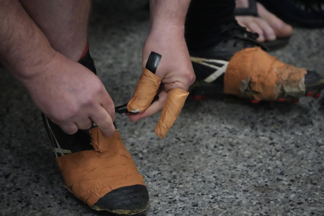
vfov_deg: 6.9
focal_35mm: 200
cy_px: 108
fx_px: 1800
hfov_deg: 10.3
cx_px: 162
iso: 12800
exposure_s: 1/100
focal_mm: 200
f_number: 5.6
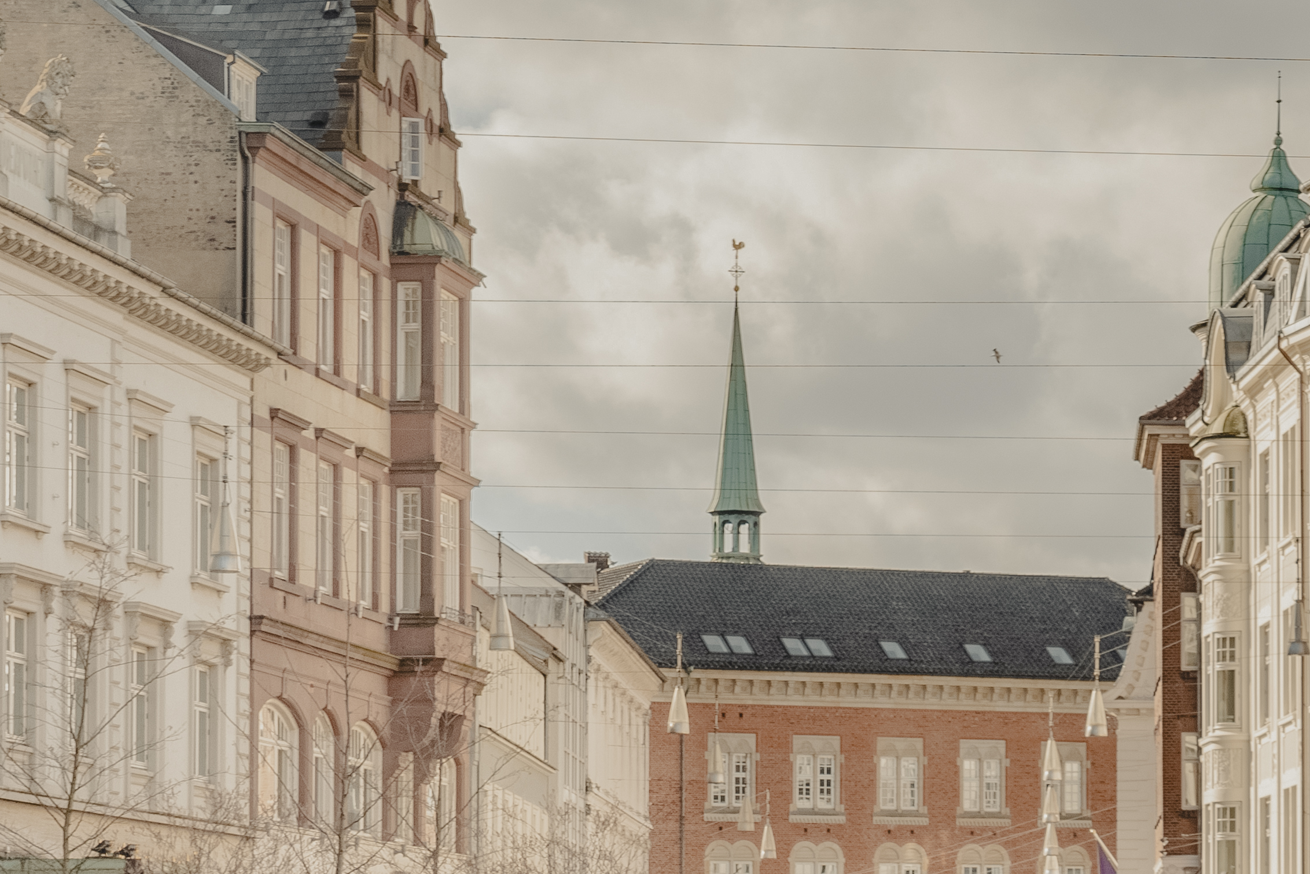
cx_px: 1224
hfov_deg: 14.1
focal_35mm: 144
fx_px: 5240
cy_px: 440
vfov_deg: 9.5
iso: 100
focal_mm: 41
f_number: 10
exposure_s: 1/60
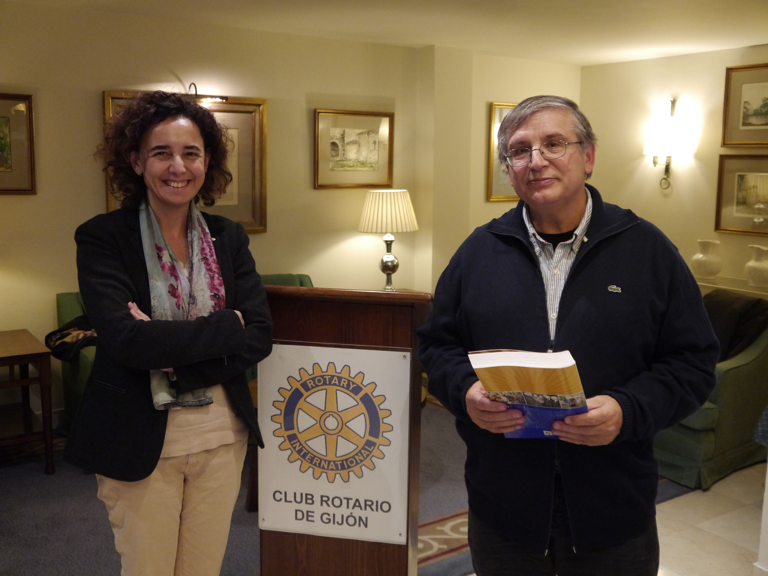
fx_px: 799
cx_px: 384
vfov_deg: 39.7
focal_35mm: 36
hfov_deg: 51.3
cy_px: 288
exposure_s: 1/60
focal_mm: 18
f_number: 4.1
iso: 1600
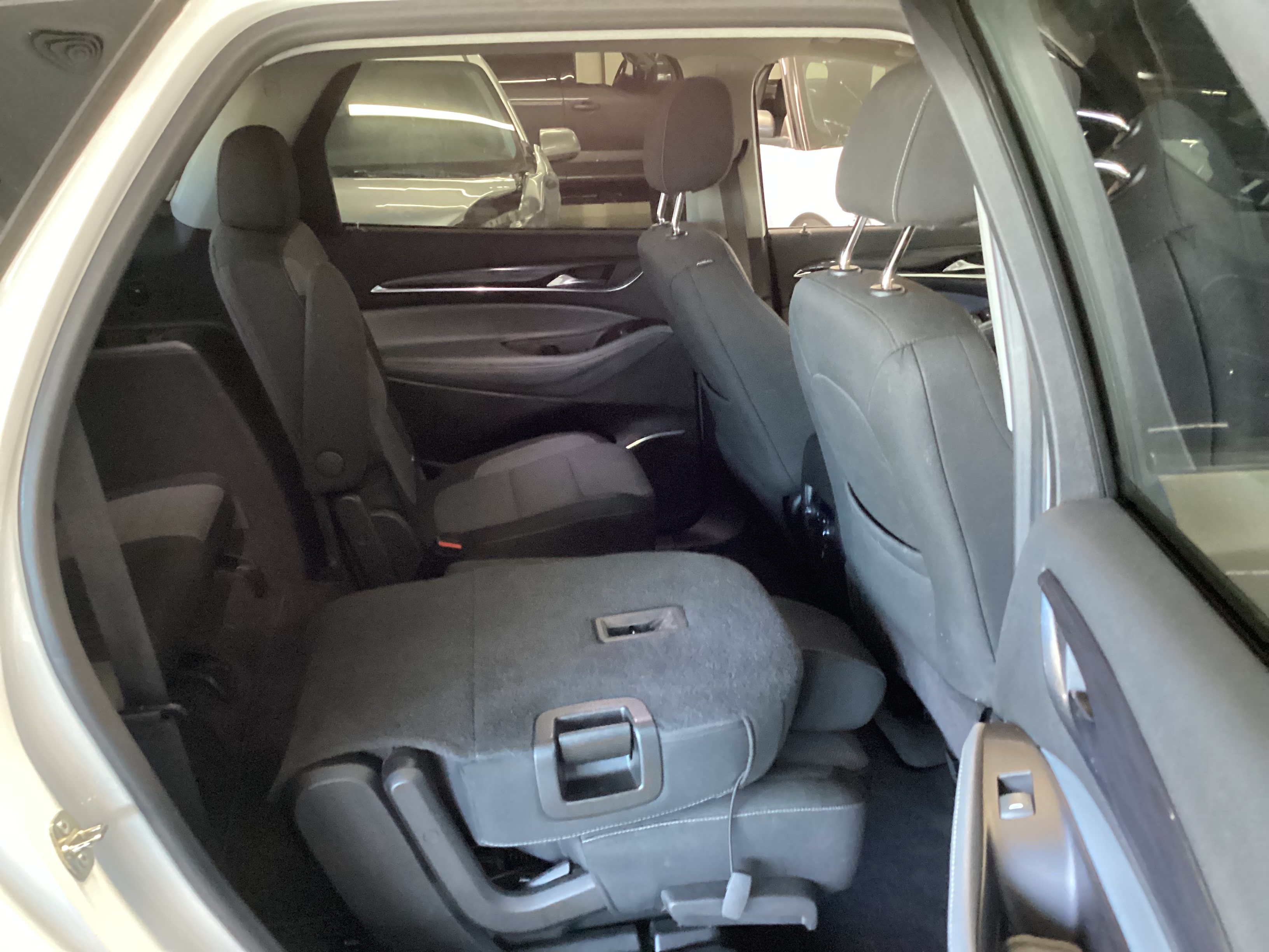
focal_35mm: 31
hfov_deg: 58.4
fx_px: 1136
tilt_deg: -23.7
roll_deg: +2.9
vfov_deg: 45.4
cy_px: 476
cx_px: 634
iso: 640
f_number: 2.4
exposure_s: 1/24
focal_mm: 3.3
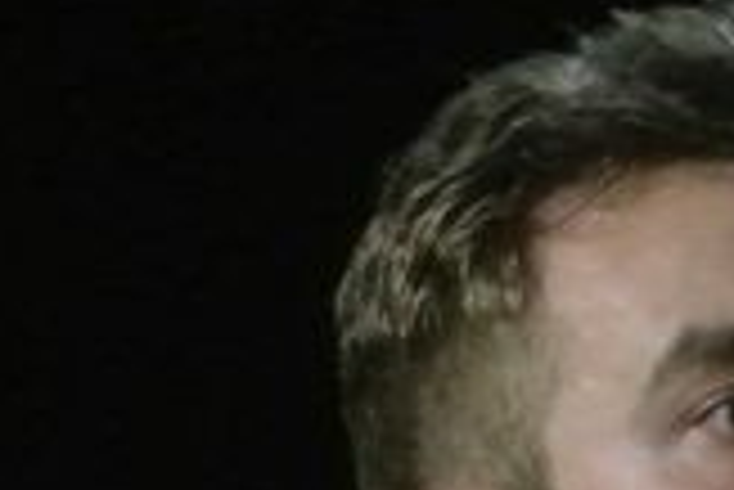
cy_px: 784
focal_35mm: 1455
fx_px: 29692
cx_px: 779
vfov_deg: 0.9
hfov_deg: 1.4
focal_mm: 110
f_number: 6.3
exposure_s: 1/100
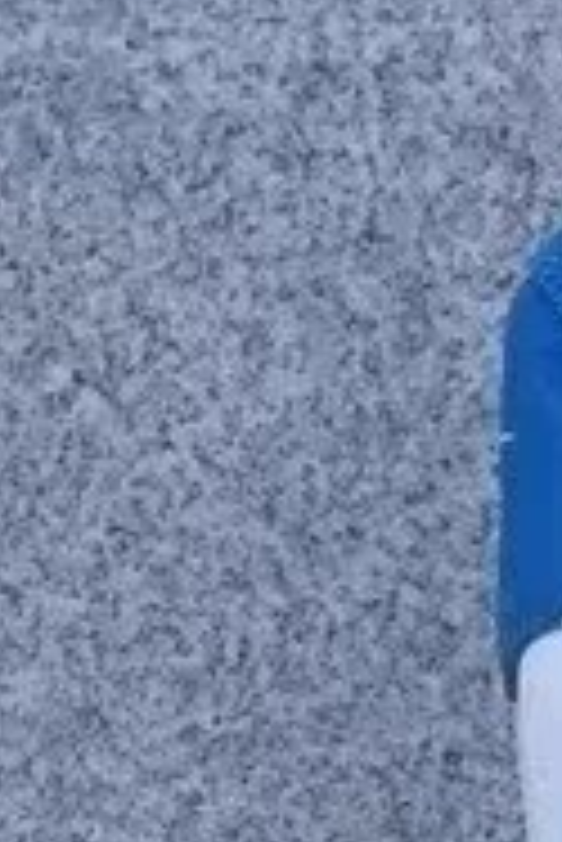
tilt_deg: -20.8
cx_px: 1929
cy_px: 1231
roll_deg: +0.2
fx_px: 3623
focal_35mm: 155
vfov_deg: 12.6
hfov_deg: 7.4
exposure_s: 1/275
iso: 25
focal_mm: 3.3
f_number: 2.4
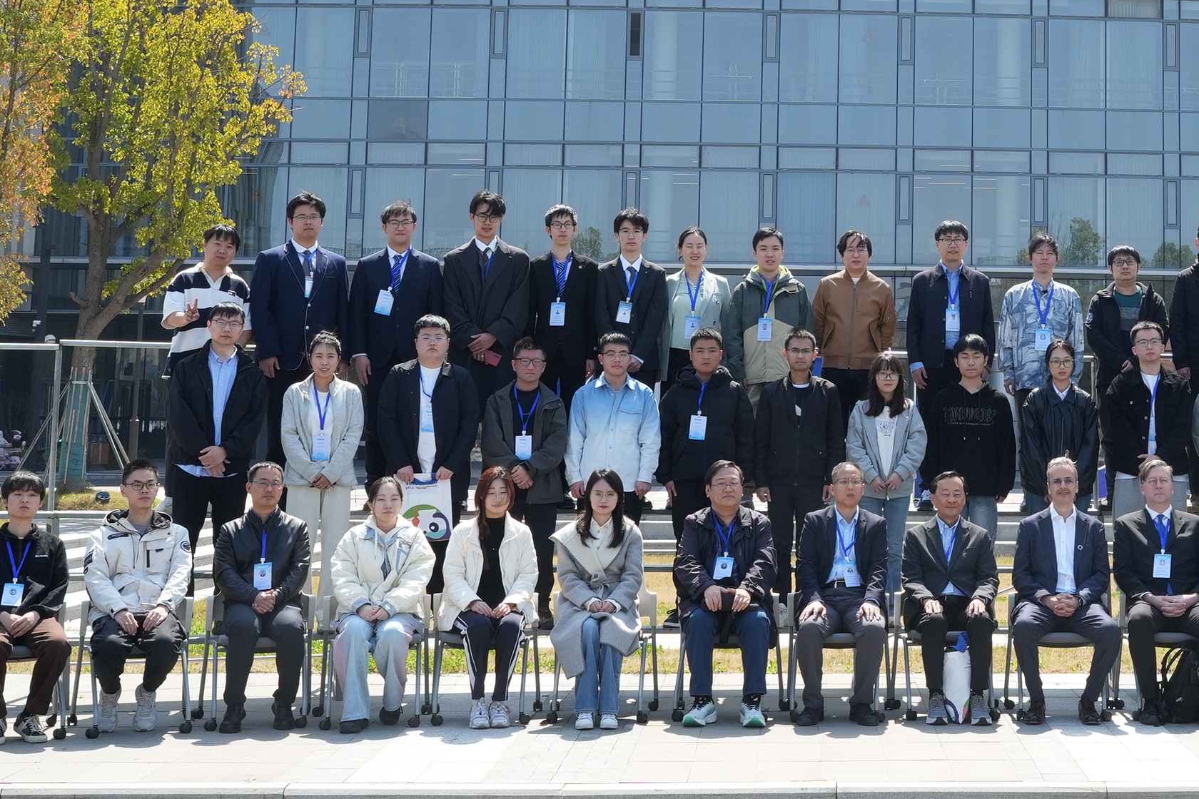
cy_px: 61
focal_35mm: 73
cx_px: 998
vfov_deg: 18.3
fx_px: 2431
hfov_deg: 27.0
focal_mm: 35
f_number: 13
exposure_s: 1/250
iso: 640
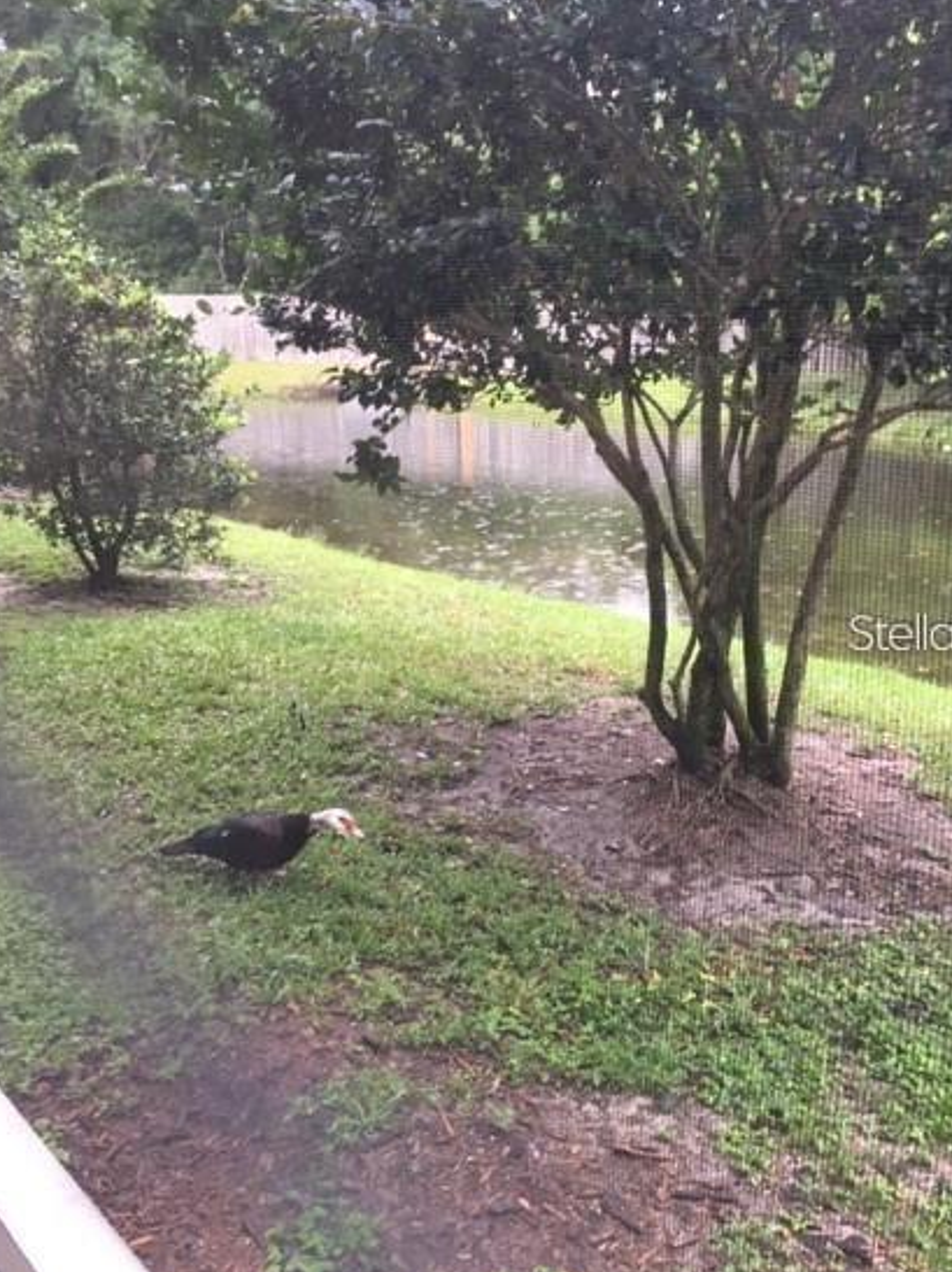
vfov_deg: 54.0
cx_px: 510
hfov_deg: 41.7
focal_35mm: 34
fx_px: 1248
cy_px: 631
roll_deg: +0.2
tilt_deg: -13.6
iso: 50
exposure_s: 1/30
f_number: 2.2
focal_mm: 4.15
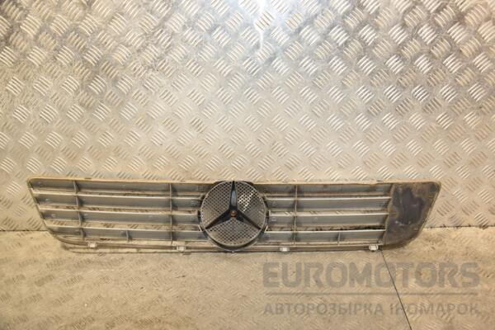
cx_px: 248
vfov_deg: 36.9
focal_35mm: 36
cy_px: 165
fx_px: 495
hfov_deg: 53.1
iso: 800
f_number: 5
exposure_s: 1/200
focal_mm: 24
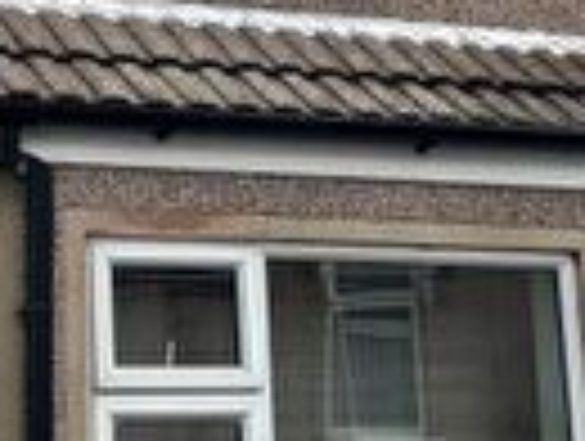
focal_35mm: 140
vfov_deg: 10.5
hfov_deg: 14.1
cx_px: 292
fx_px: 2370
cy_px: -25
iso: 50
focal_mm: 5.96
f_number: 1.6
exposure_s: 1/1695
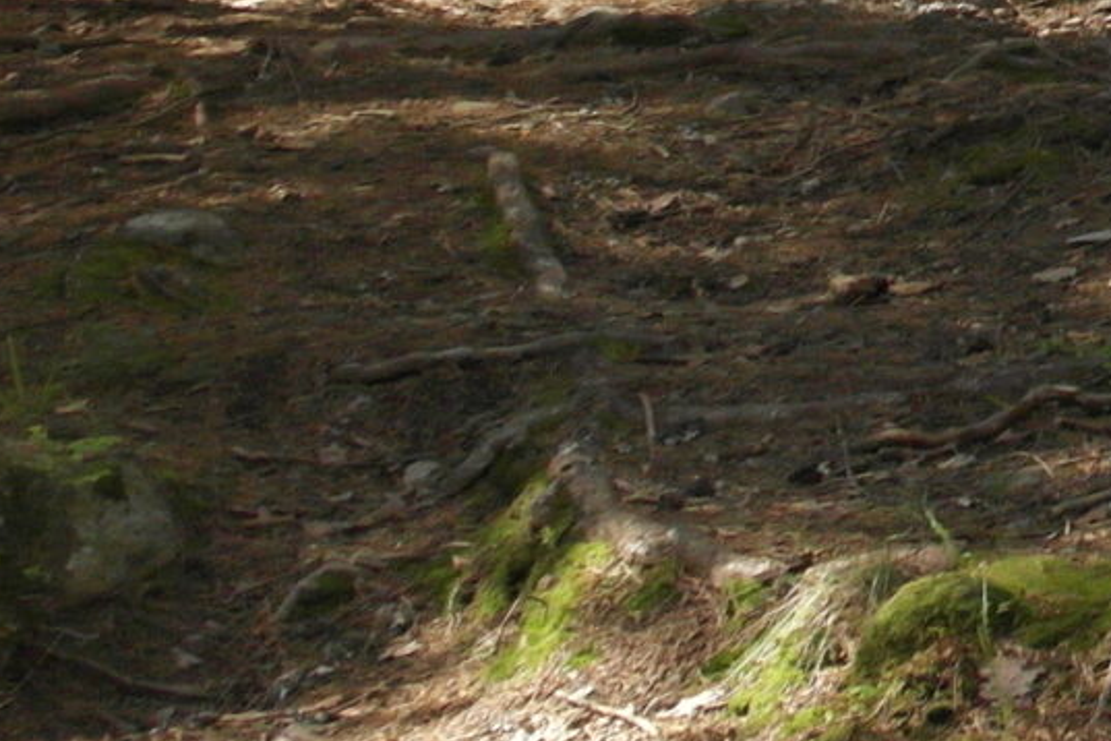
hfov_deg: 12.4
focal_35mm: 143
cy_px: -951
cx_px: 2317
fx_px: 4413
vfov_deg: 8.8
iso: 1600
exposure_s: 1/400
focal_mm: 20
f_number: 7.1
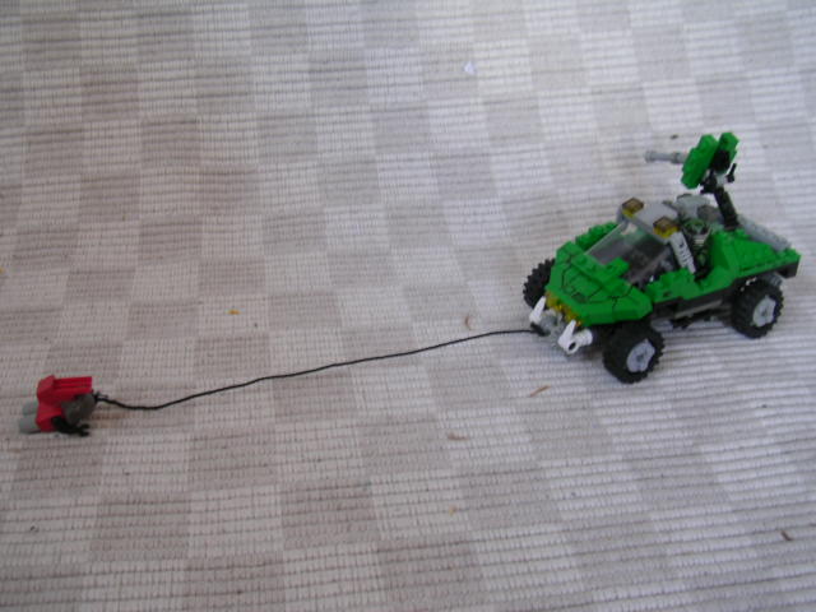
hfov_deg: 49.0
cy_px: 306
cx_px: 408
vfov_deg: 37.7
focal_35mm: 38
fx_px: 896
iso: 100
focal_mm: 5.8
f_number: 2.8
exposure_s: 1/5.8
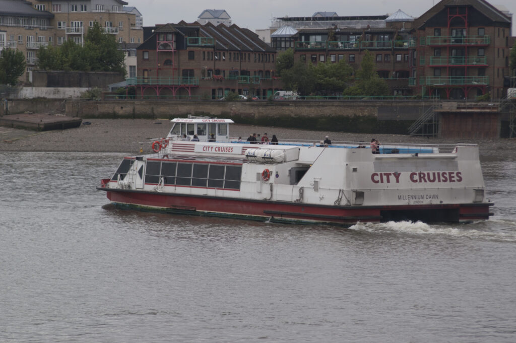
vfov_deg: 7.6
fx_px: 2578
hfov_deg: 11.4
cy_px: 172
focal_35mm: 180
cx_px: 258
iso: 200
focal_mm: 120
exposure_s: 1/500
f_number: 5.6
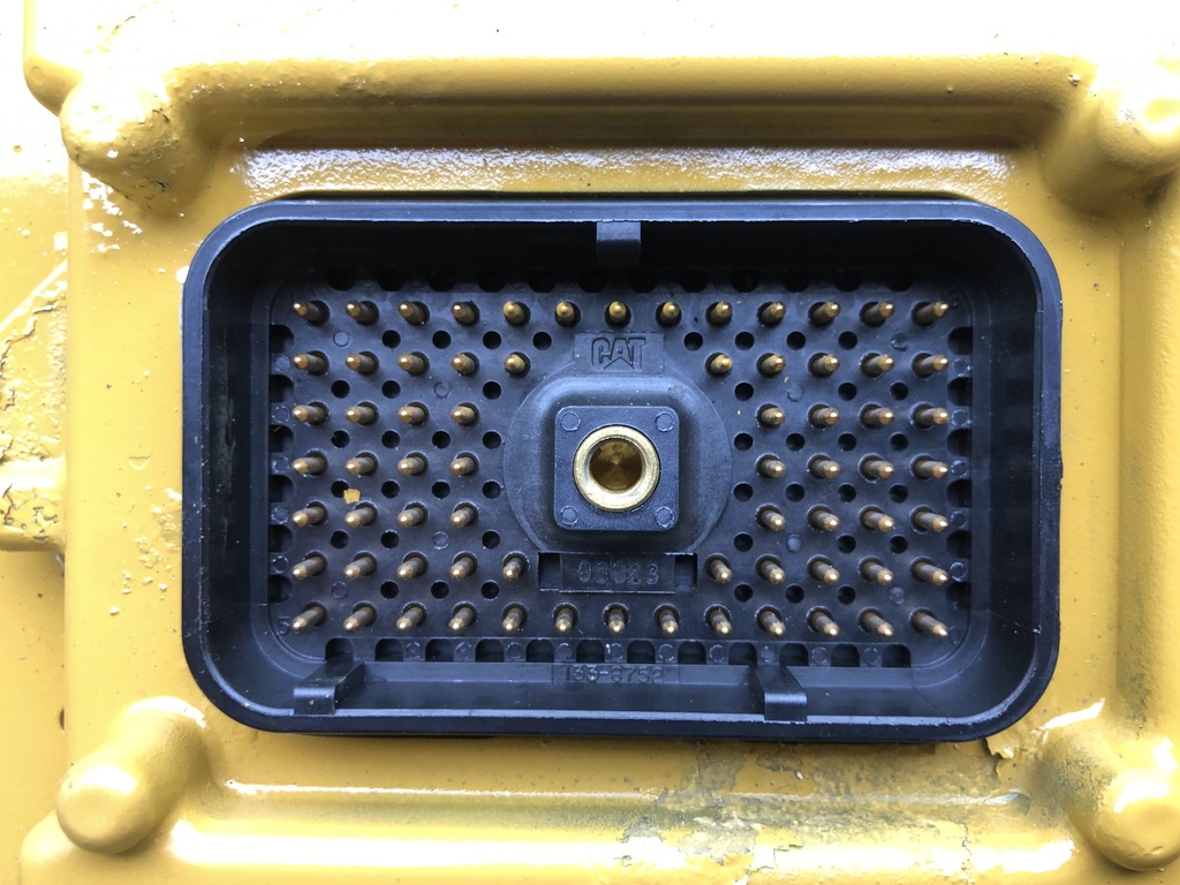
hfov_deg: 63.4
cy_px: 442
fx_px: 954
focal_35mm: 28
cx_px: 590
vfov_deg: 49.7
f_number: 1.8
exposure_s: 1/20
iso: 40
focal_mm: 4
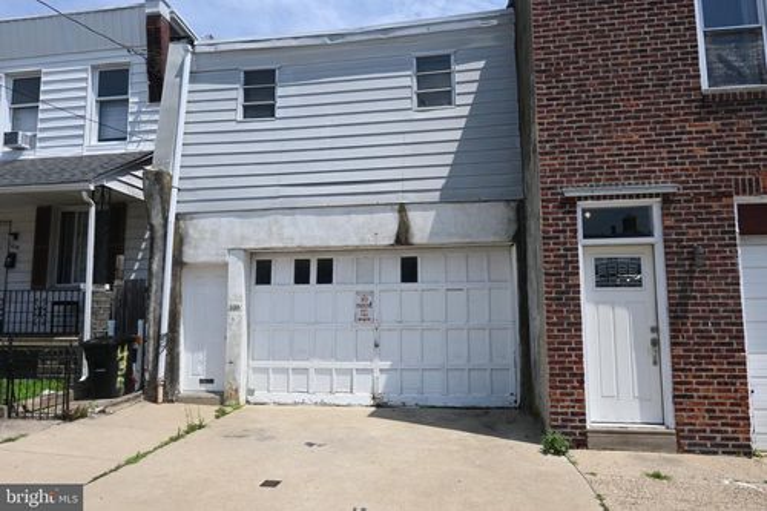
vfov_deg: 53.1
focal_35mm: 24
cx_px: 384
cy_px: 256
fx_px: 511
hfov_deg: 73.8
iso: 100
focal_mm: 16
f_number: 7.1
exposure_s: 1/400
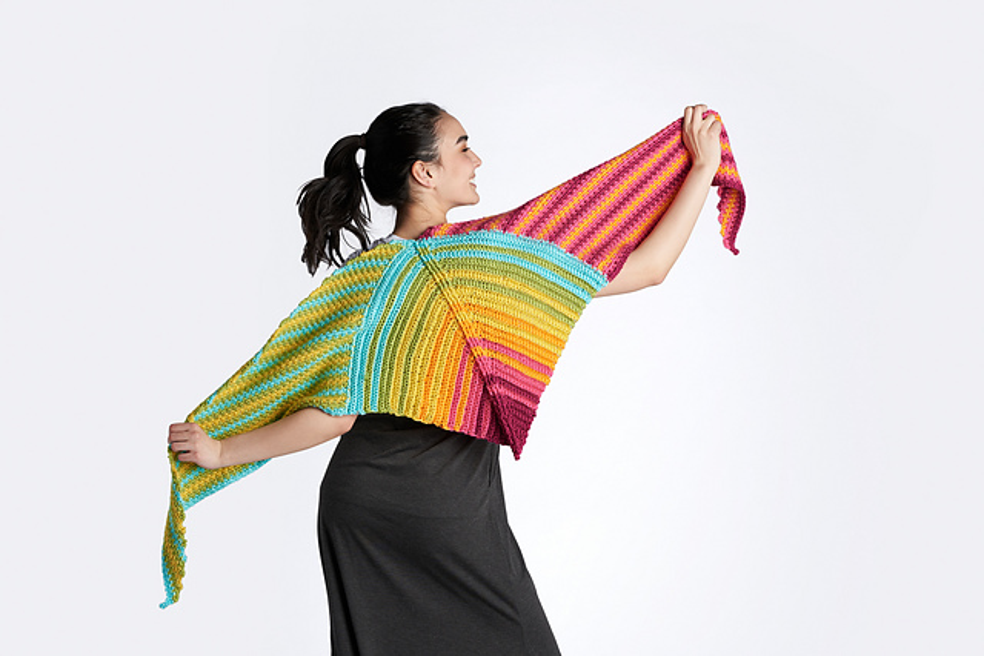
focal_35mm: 100
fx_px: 2734
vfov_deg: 13.7
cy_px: 328
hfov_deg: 20.4
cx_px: 492
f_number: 13
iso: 100
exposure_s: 1/125
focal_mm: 100
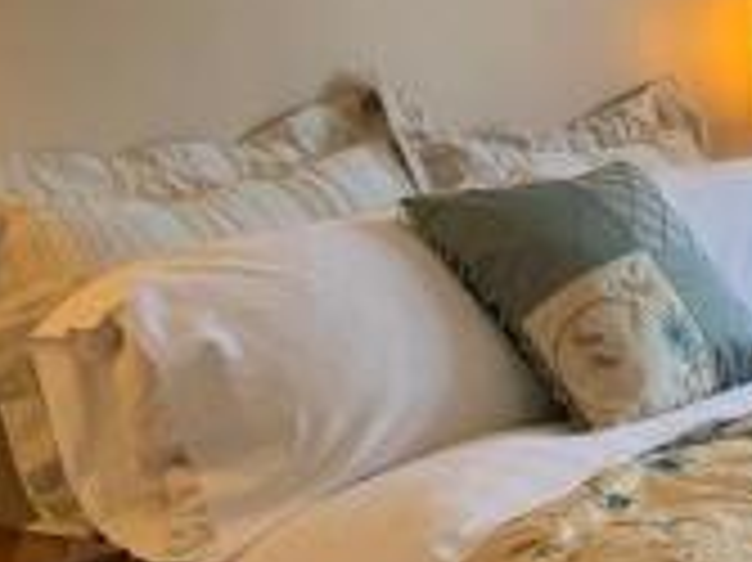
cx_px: 1051
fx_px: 1975
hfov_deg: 19.4
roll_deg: +0.7
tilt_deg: -5.7
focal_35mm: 91
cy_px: 164
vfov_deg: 16.2
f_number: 1.8
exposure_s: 1/100
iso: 100
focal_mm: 4.25
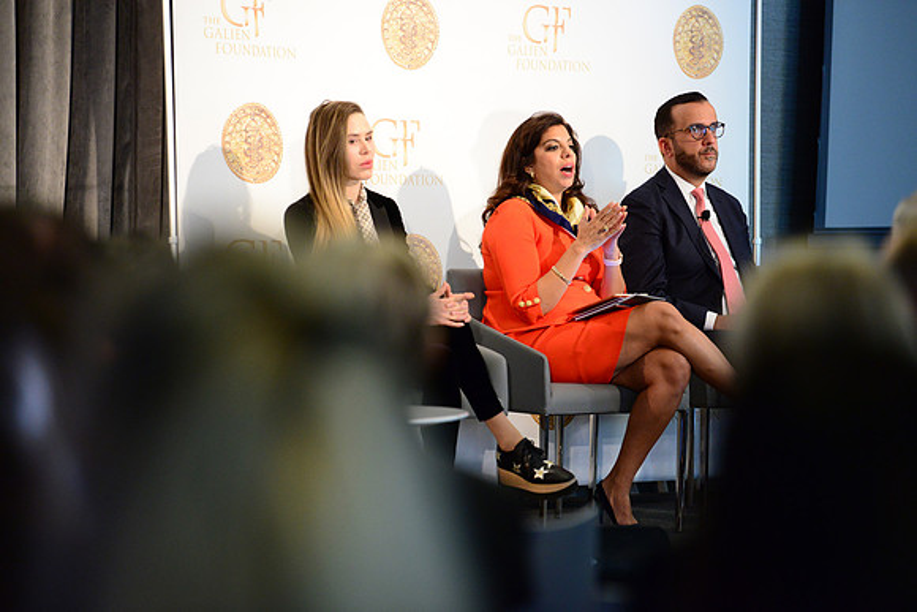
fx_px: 3822
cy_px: 306
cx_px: 458
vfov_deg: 9.2
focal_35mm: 150
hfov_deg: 13.7
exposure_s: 1/200
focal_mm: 150
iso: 3200
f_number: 2.8
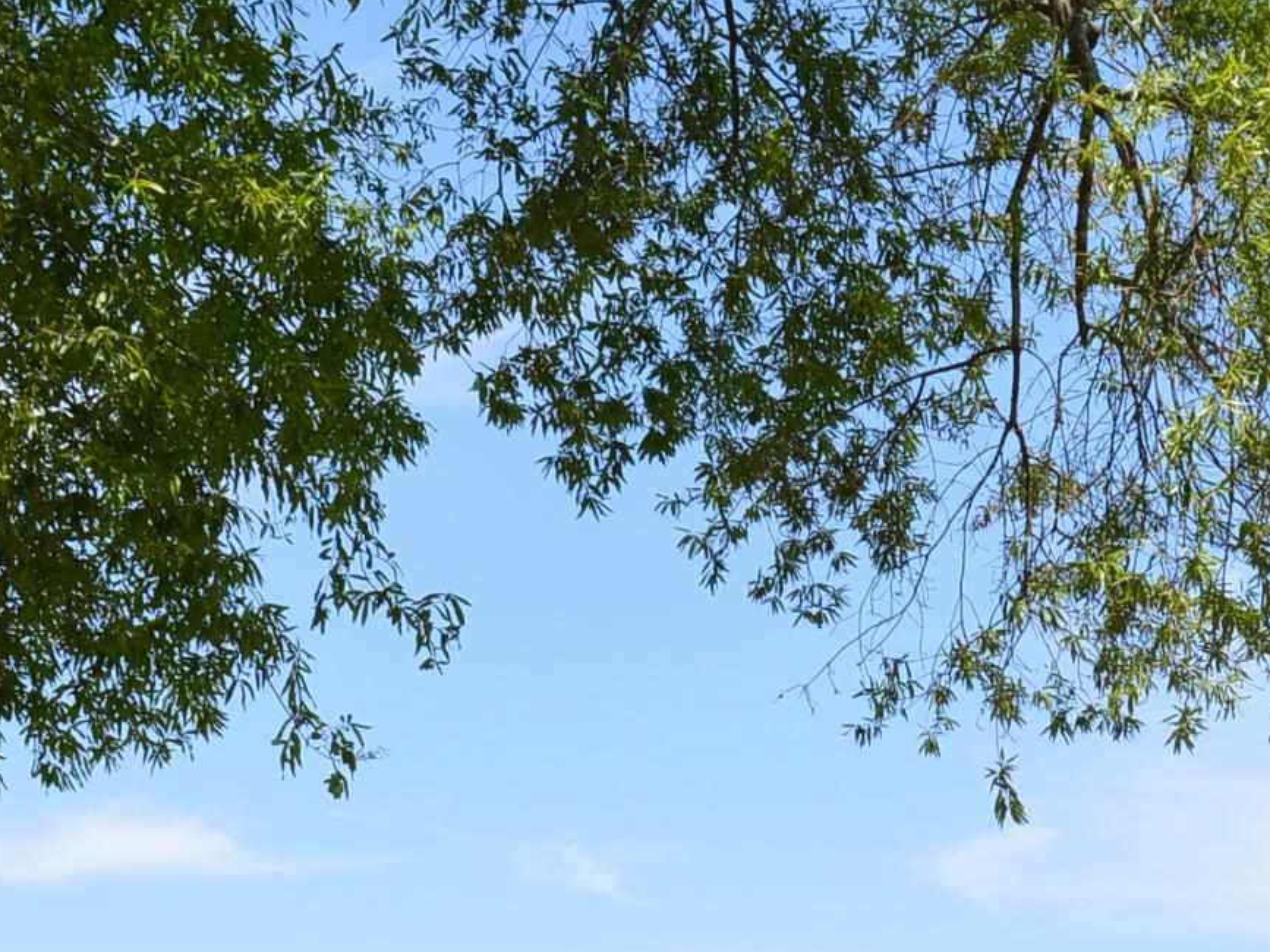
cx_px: 1093
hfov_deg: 21.4
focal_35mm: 90
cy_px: 1109
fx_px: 3301
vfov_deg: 15.8
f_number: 8
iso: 100
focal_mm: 18
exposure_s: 1/250
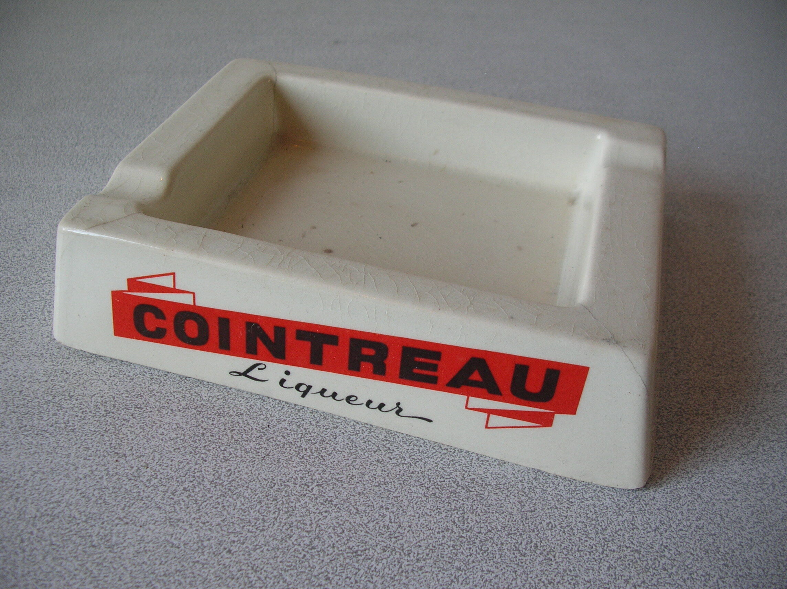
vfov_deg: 40.6
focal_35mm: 35
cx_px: 394
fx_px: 795
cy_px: 294
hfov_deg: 52.7
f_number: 2.8
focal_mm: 5.8
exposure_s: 1/13.6
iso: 50
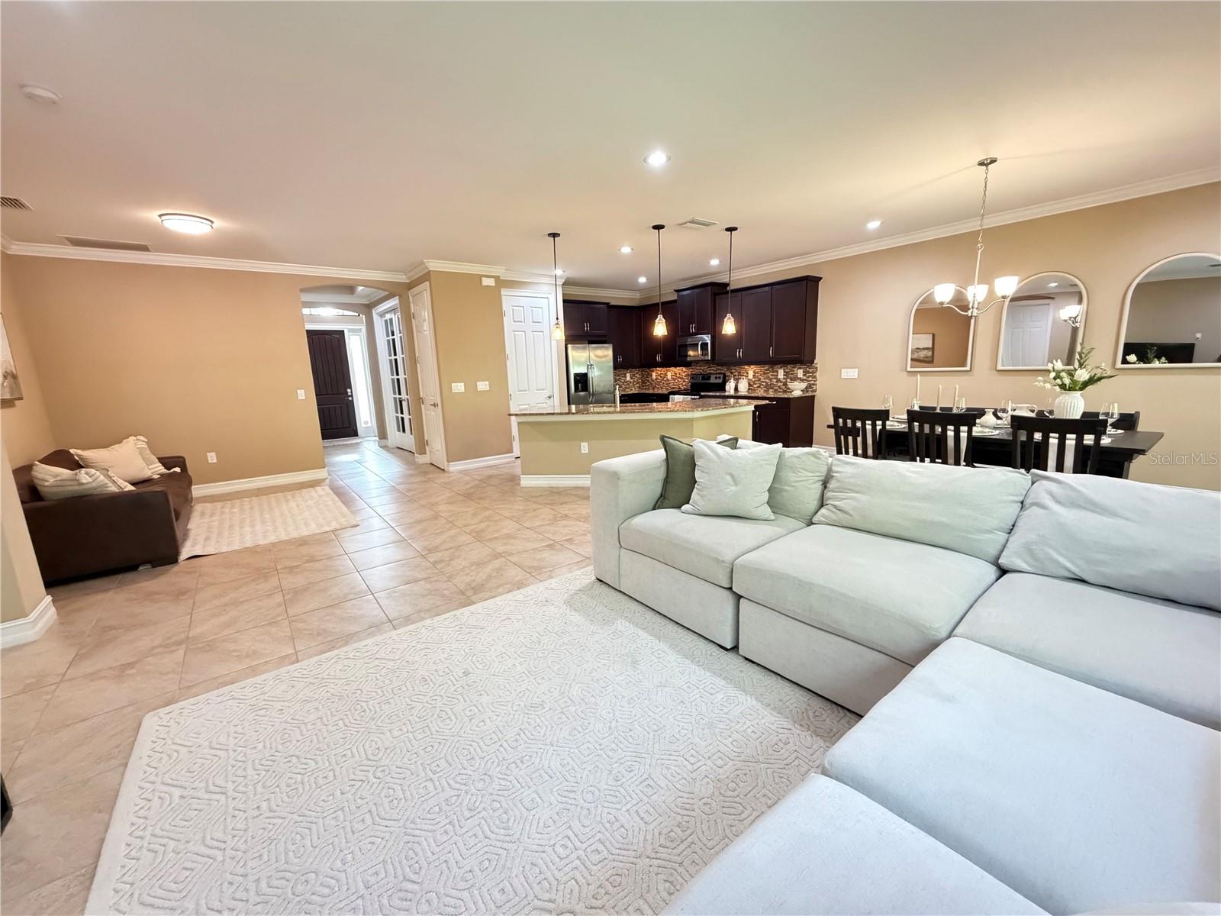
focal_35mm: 14
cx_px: 610
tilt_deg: -11.3
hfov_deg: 102.1
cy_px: 458
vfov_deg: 85.7
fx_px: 494
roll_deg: +2.1
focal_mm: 2.22
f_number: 2.2
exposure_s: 1/60
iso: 1000
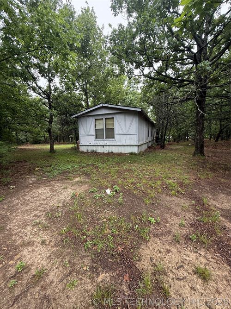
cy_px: 154
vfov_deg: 102.1
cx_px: 116
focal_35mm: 14
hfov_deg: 85.7
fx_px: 125
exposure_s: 1/99
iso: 80
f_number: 2.2
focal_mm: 2.22
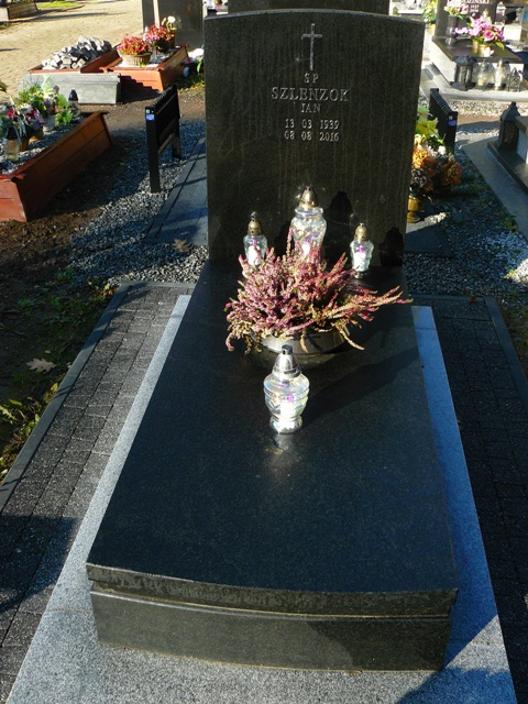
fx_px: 732
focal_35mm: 36
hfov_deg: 39.7
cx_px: 264
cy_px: 352
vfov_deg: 51.4
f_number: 4
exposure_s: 1/160
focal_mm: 6
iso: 100
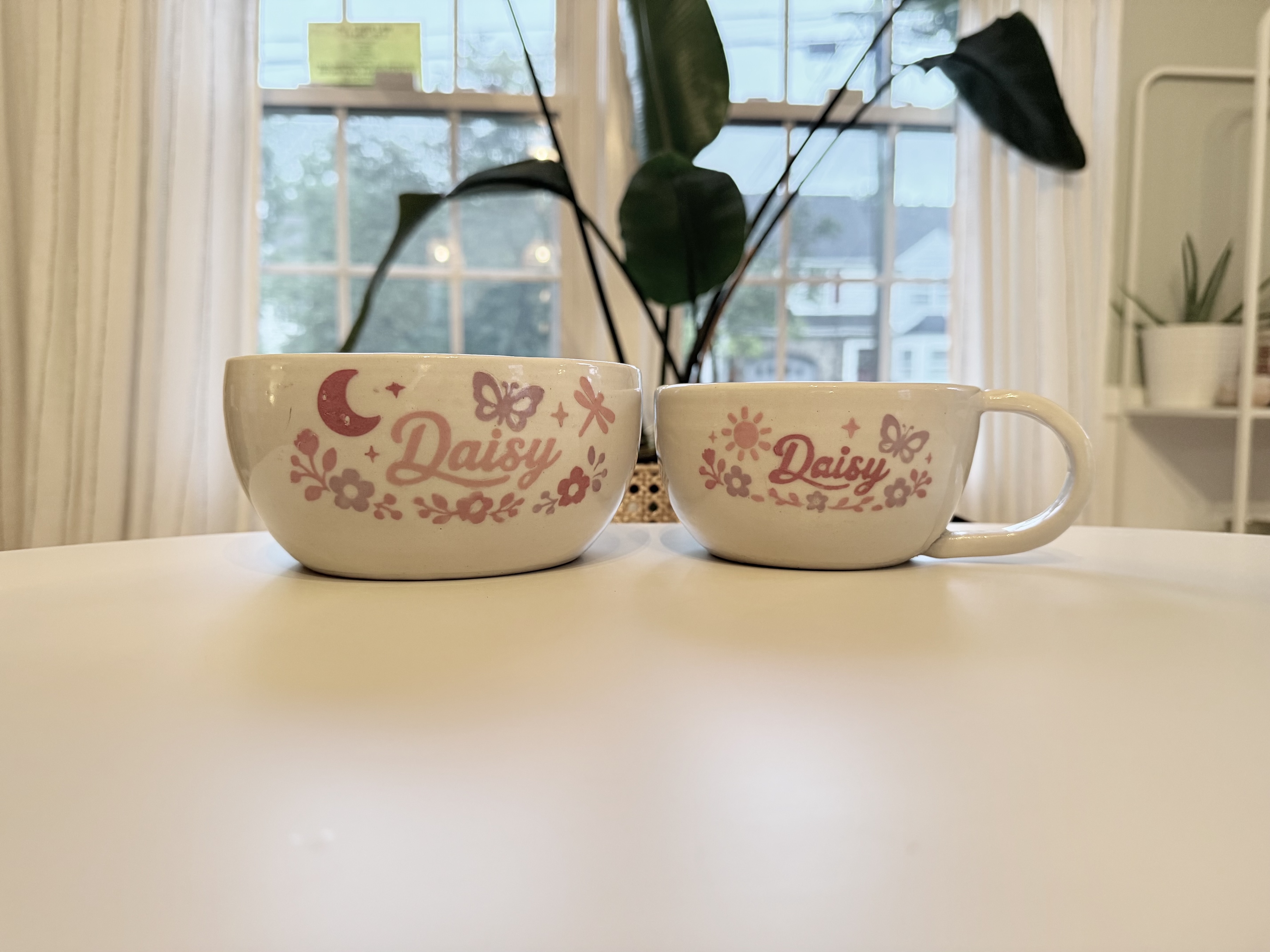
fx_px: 881
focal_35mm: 24
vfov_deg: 56.8
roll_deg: -0.4
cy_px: 476
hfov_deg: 71.6
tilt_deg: -5.4
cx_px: 635
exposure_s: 1/60
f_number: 1.78
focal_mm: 6.76
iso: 400
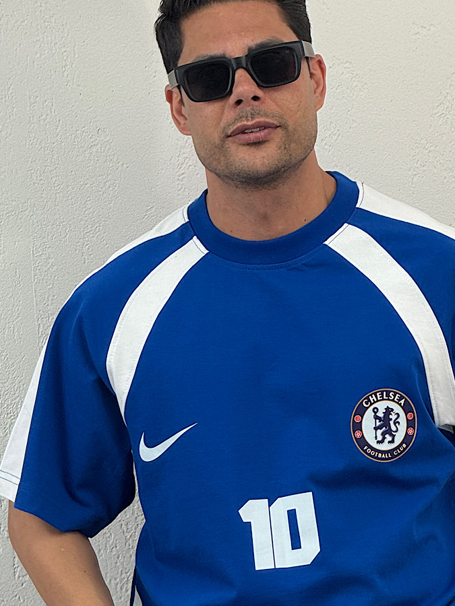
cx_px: 286
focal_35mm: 192
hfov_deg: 7.7
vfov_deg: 10.3
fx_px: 3365
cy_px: 375
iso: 50
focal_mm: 15.66
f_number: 2.8
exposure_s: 1/145
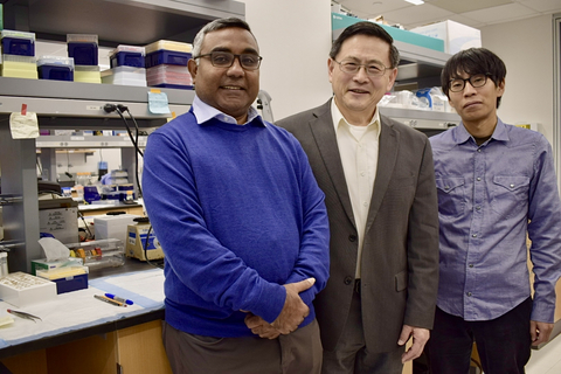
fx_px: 514
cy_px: 187
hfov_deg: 57.2
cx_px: 280
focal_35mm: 33
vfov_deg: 40.0
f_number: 4
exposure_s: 1/60
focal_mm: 22
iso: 400
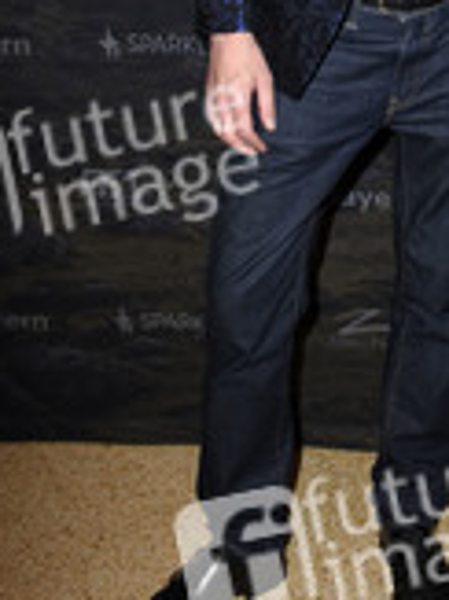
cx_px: 471
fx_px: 1351
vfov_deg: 23.9
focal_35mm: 78
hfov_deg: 18.3
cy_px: -11
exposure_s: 1/125
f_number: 5.6
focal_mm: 22
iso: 800
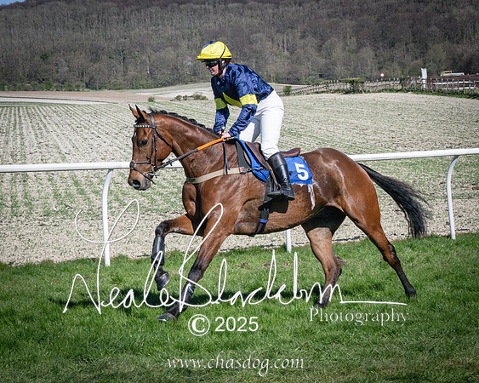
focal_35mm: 121
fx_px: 1713
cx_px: 335
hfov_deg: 15.9
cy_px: 199
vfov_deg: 12.8
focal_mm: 75
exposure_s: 1/1600
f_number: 20
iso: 3200
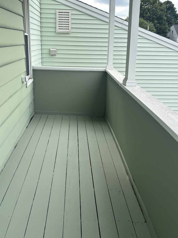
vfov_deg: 56.3
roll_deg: -2.0
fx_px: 219
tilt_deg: -13.5
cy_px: 93
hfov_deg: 44.1
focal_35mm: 32
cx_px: 79
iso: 50
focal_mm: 5.96
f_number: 1.6
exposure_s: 1/1590
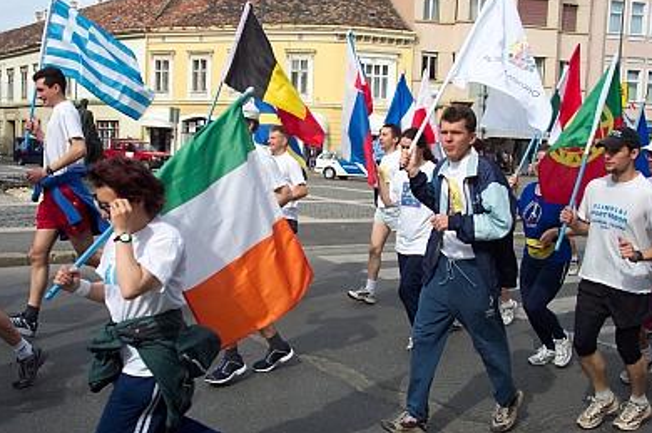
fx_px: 705
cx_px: 328
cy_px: 212
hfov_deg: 49.6
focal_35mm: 39
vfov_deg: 34.1
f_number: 4.8
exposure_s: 1/500
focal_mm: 8
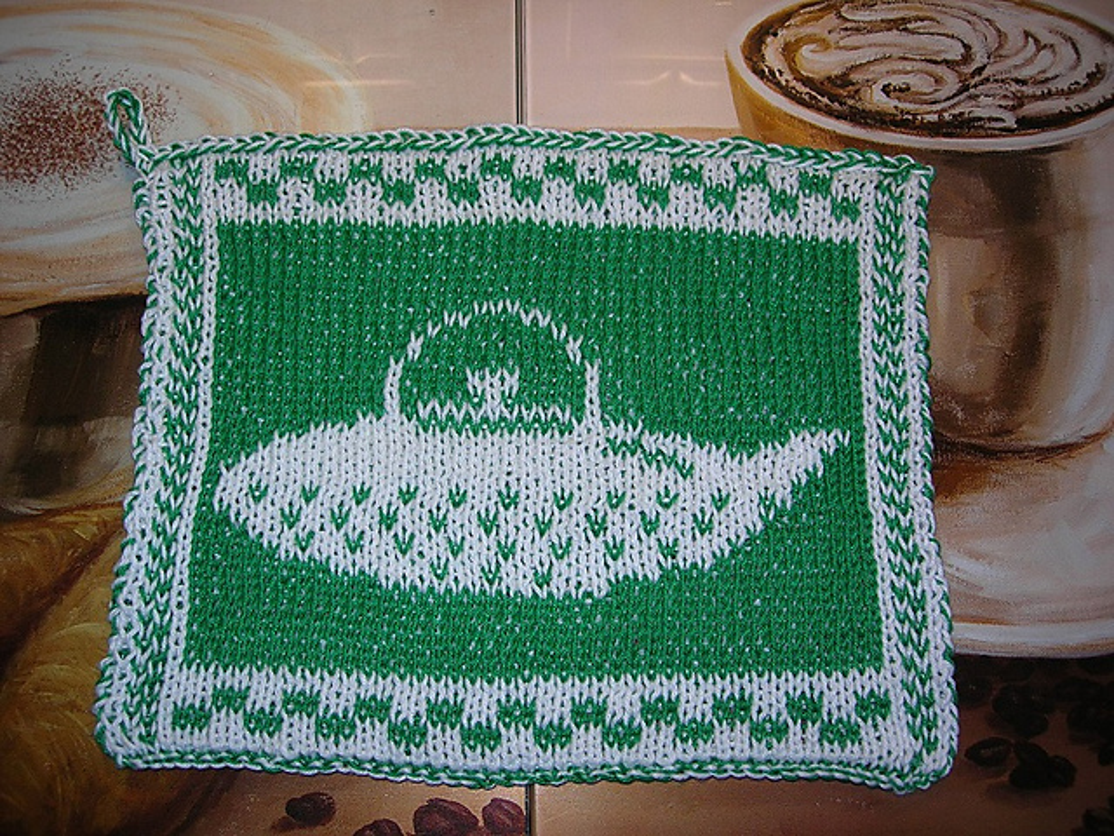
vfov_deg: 37.7
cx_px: 557
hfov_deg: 49.0
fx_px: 1223
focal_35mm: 38
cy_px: 418
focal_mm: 7.8
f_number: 2.8
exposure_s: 1/60.1
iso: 64
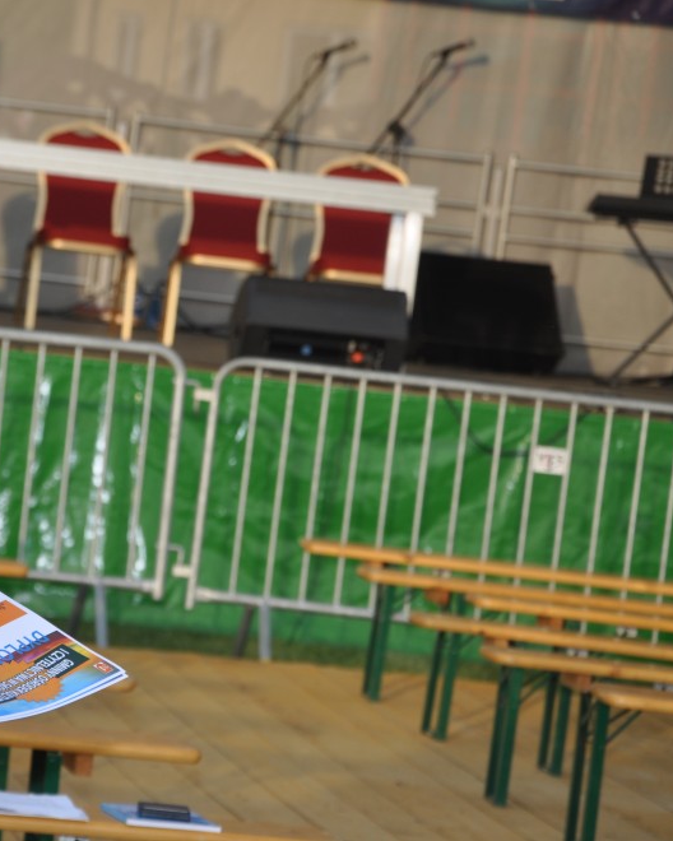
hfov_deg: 6.9
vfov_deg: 8.6
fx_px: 5570
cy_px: 419
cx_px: 90
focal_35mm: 224
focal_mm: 105
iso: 200
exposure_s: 1/200
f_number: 7.1
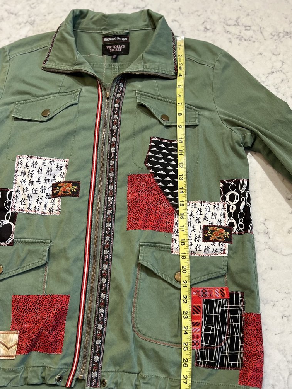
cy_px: 222
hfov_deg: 45.4
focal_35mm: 31
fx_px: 349
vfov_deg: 58.1
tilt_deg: -72.6
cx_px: 161
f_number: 1.5
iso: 125
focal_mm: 5.7
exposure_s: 1/120
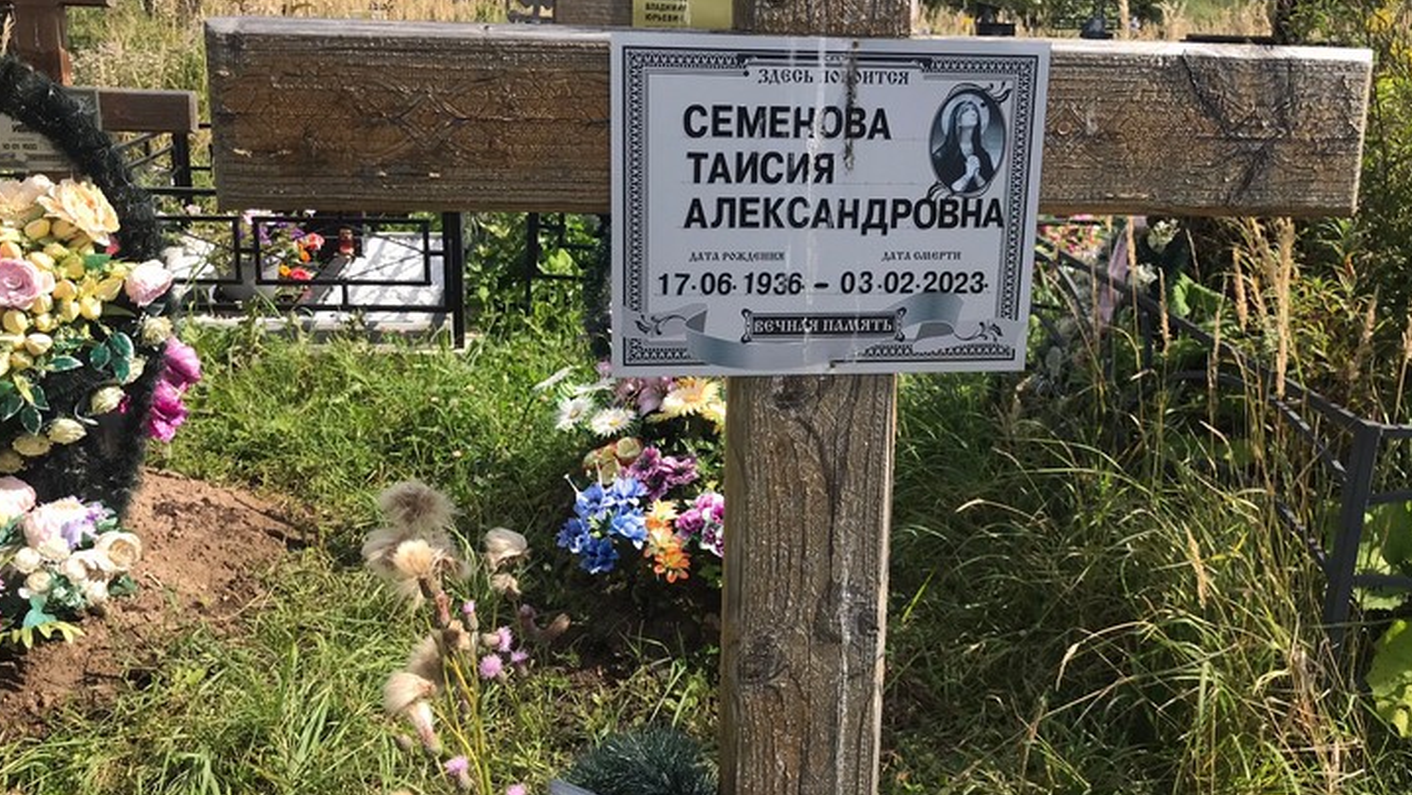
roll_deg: -0.9
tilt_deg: -15.7
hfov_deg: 58.0
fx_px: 1273
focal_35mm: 34
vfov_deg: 34.6
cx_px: 759
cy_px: 362
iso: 20
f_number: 1.8
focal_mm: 3.99
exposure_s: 1/1520
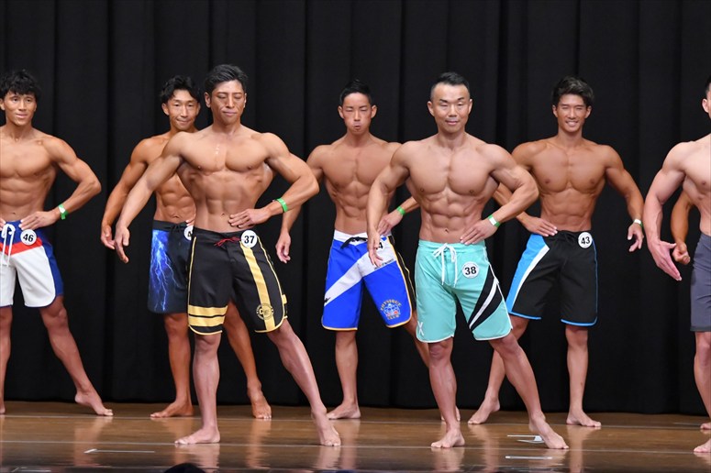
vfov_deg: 6.3
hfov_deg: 9.5
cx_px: 356
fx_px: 4284
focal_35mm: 217
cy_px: 236
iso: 8000
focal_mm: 145
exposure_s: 1/400
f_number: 5.6
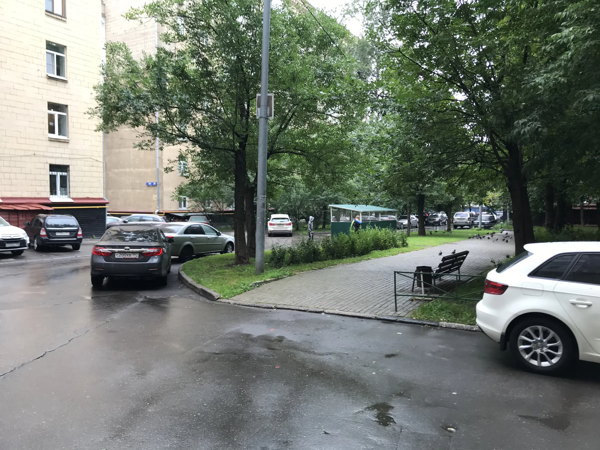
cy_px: 225
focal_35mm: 28
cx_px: 300
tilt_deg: -0.8
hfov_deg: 63.4
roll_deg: +0.4
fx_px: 485
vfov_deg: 49.7
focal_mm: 3.99
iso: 32
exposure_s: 1/100
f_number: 1.8
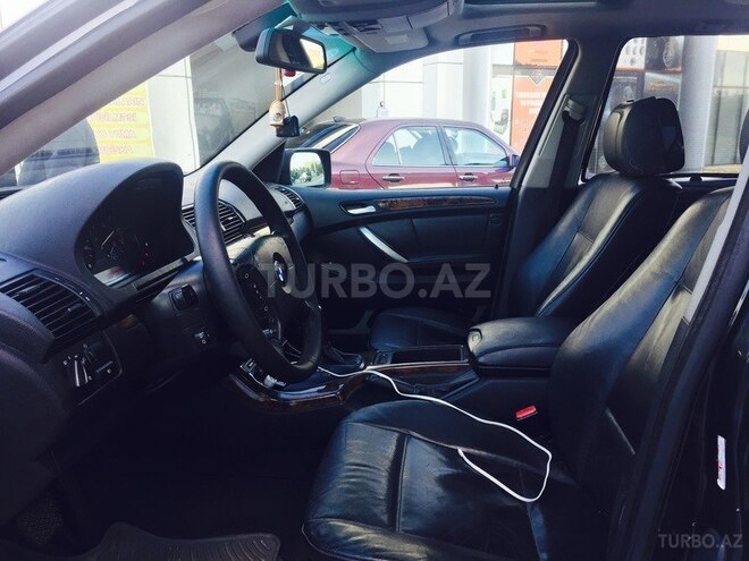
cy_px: 280
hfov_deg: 61.7
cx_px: 374
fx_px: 627
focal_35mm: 29
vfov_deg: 48.2
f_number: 2.2
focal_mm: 4.15
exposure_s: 1/100
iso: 50
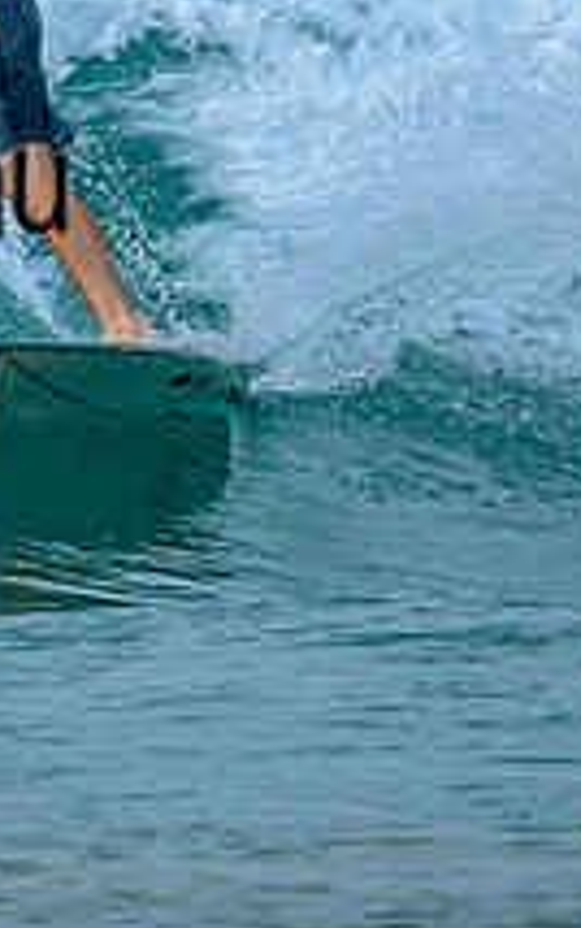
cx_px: -325
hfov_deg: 0.4
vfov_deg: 0.7
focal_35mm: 3019
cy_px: 88
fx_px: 76383
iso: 450
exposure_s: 1/2000
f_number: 6.3
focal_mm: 800
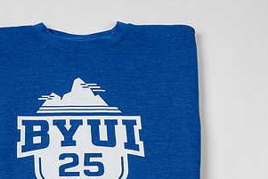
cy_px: 121
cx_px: 84
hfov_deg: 25.5
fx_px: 588
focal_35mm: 79
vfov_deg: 17.2
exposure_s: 1/160
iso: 100
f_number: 8
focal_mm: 41
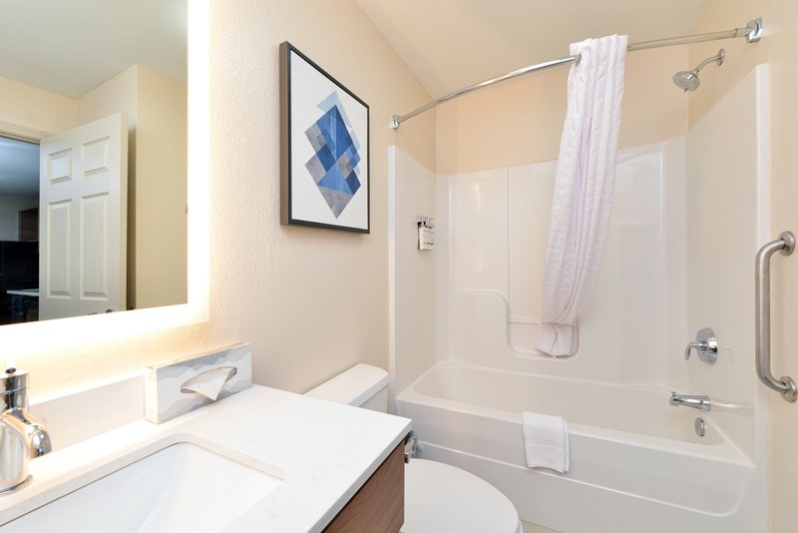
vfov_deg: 81.3
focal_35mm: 14
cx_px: 399
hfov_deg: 104.2
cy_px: 266
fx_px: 310
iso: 640
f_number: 13
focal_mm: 14
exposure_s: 1/15
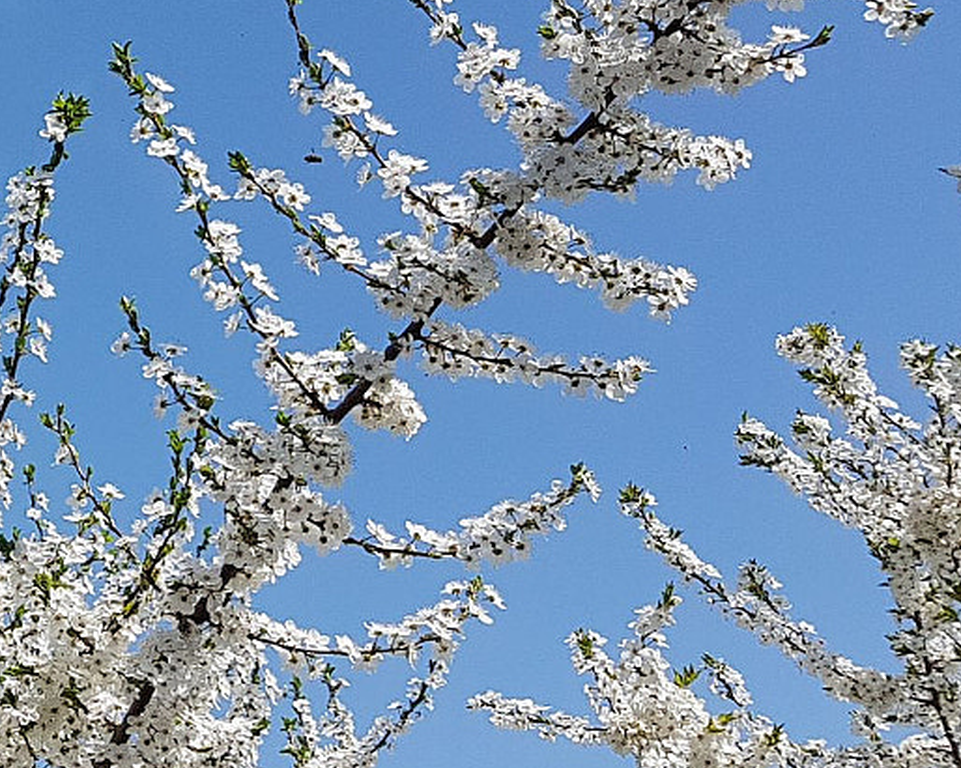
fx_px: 2246
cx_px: -389
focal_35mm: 79
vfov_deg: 19.4
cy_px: 333
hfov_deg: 21.2
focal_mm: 4.2
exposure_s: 1/2488
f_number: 1.7
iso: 40
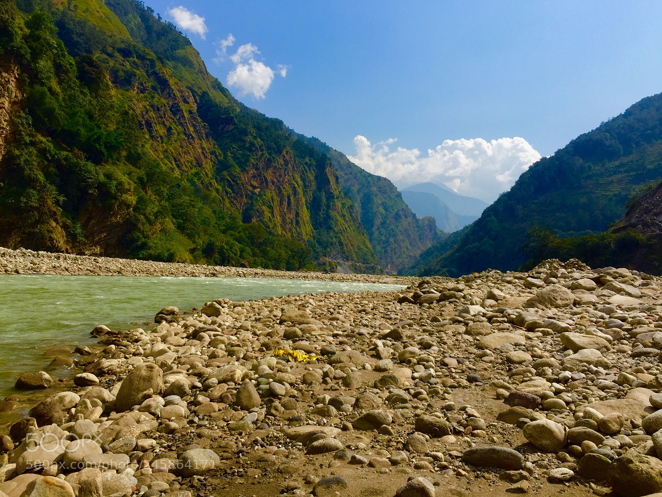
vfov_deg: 48.2
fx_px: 555
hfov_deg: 61.7
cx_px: 331
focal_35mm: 29
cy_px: 248
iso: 32
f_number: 2.2
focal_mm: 4.15
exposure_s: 1/3049
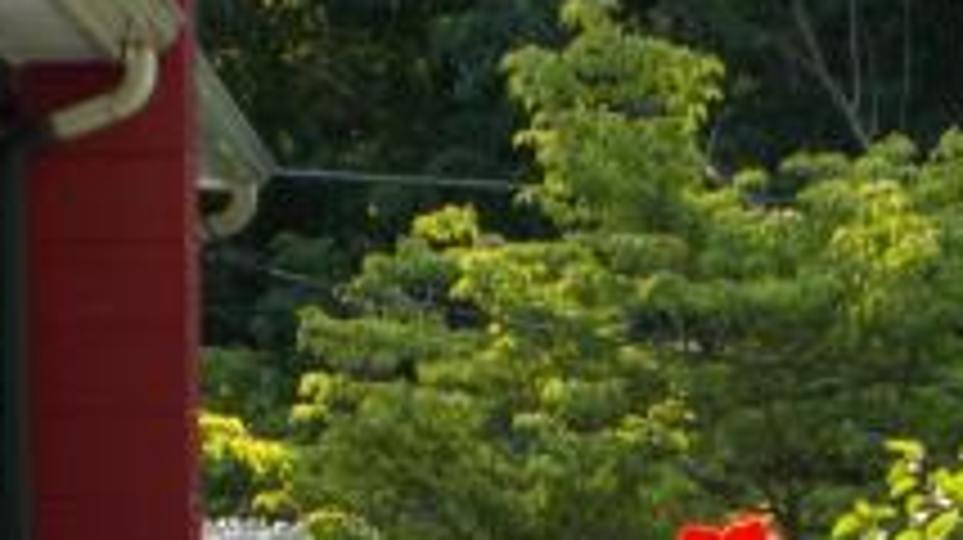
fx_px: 3776
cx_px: 662
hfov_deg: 14.5
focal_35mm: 148
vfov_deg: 8.0
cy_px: 824
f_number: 4.5
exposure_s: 1/100
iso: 80
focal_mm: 9
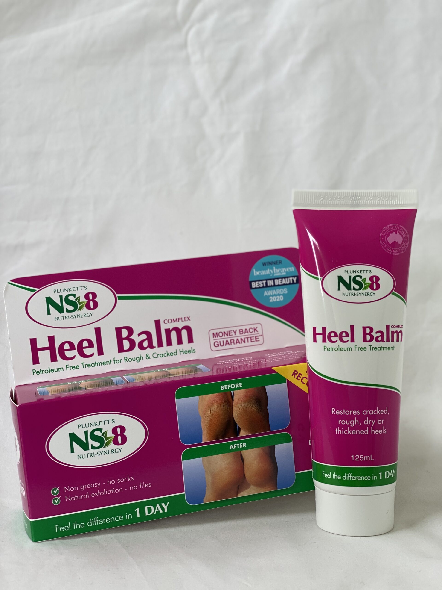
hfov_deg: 28.0
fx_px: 885
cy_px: 295
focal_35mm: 52
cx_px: 221
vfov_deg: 36.8
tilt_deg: -11.7
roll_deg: +1.2
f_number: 2
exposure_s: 1/122
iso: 25
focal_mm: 6
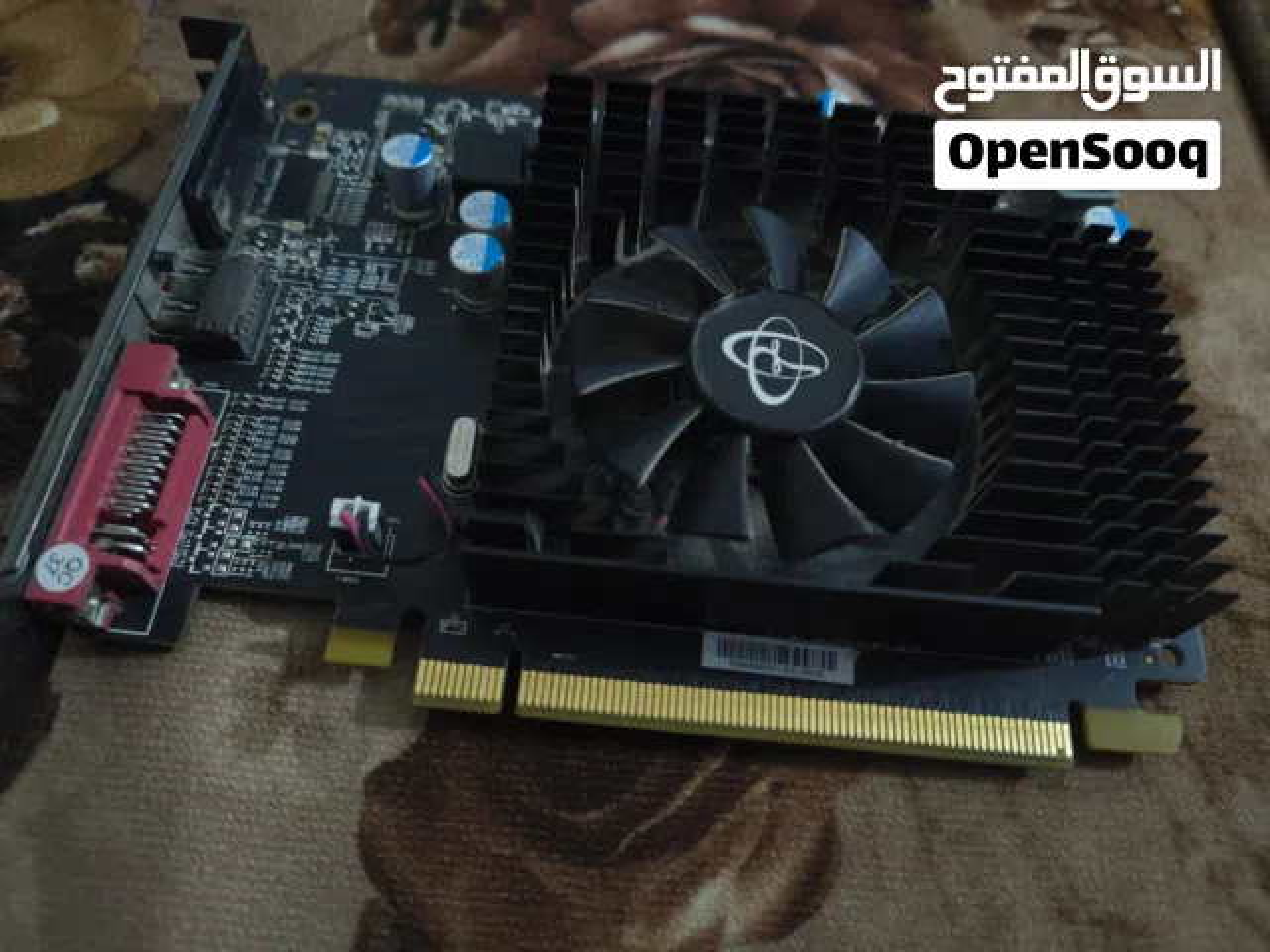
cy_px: 476
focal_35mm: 24
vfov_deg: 56.8
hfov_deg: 71.6
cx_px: 635
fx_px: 881
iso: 3545
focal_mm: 5.56
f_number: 1.8
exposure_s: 1/25
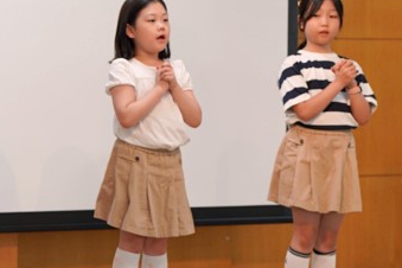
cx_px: 157
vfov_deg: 5.1
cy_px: 113
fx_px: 3026
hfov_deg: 7.6
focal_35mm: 271
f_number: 4
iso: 640
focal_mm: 102
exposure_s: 1/160
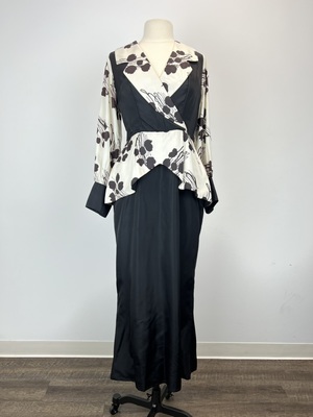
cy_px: 208
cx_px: 156
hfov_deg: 53.1
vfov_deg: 67.3
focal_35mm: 26
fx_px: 313
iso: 64
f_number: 1.5
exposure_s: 1/120
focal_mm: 5.7
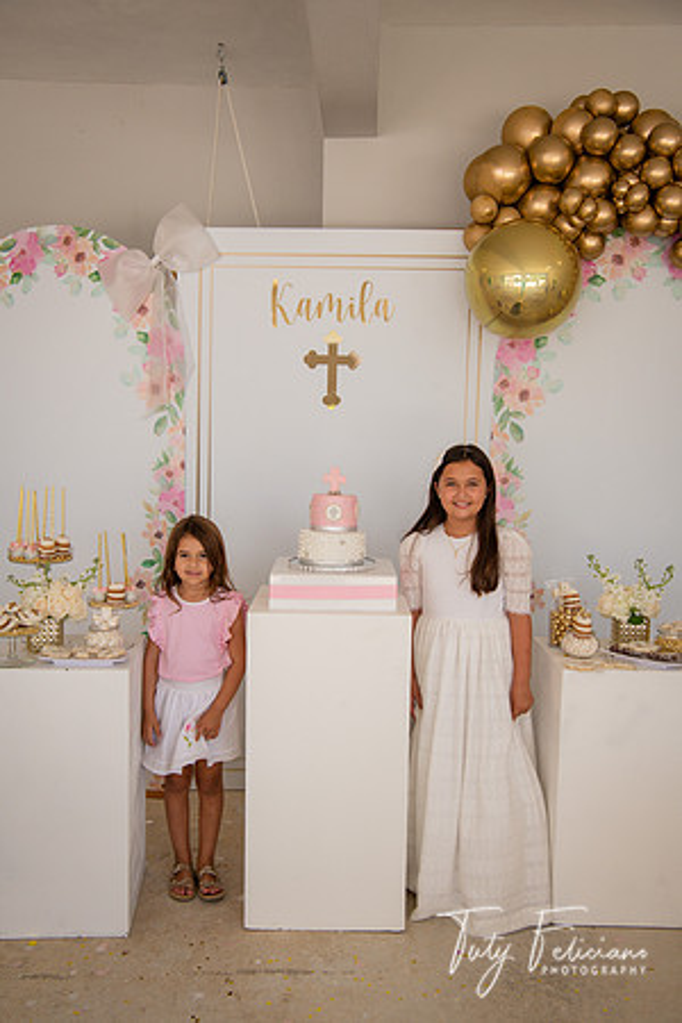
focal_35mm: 35
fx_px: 995
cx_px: 341
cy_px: 512
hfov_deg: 37.9
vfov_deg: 54.4
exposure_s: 1/160
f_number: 9
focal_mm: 35
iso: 800
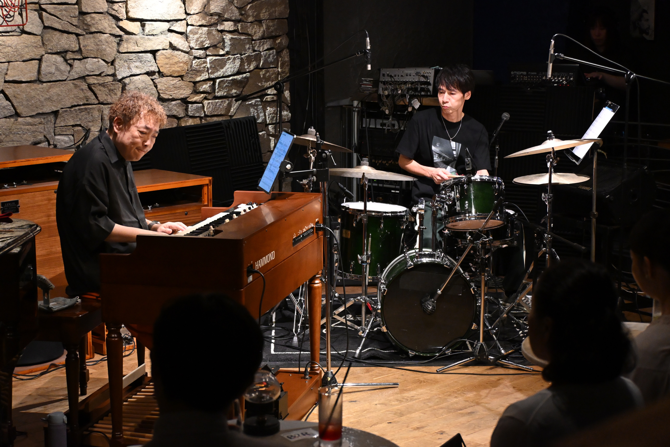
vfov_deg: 19.3
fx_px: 1312
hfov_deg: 28.6
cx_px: 335
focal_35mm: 70
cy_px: 224
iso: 4000
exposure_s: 1/160
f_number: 4.8
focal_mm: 47
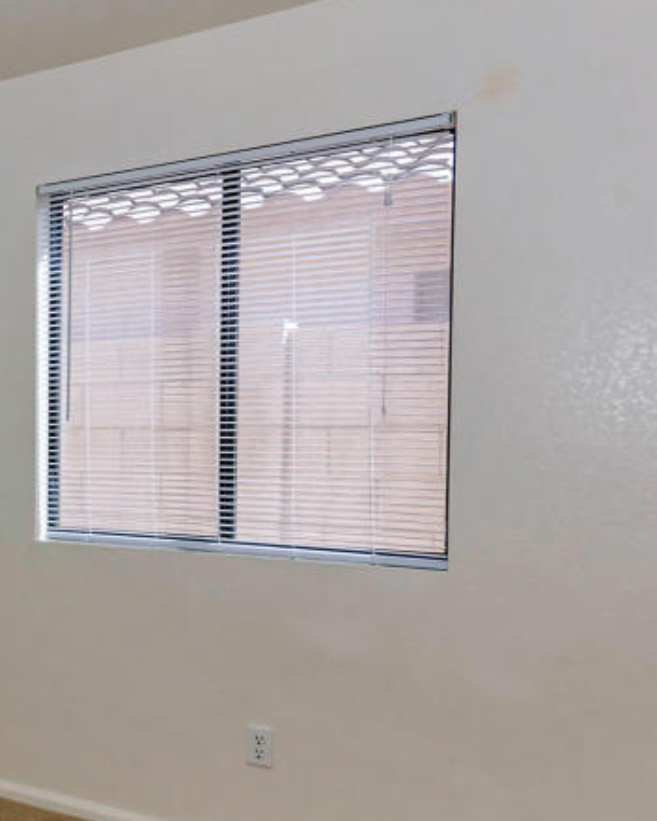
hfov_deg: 31.9
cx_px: -171
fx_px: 899
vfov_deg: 48.6
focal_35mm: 37
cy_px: 515
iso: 320
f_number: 9
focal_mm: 10
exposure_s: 1/60
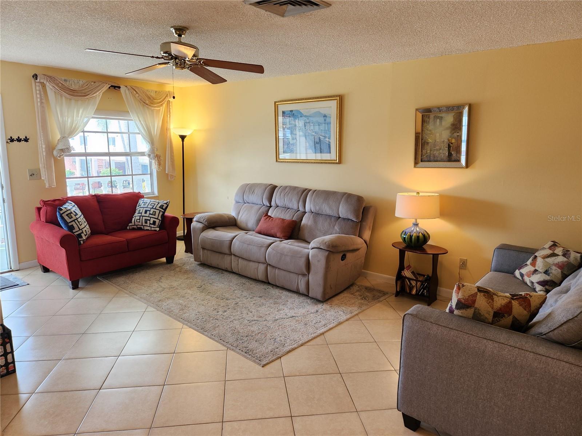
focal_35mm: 23
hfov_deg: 73.9
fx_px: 387
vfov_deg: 58.9
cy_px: 218
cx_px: 291
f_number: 1.8
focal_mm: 5.4
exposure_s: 1/120
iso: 80
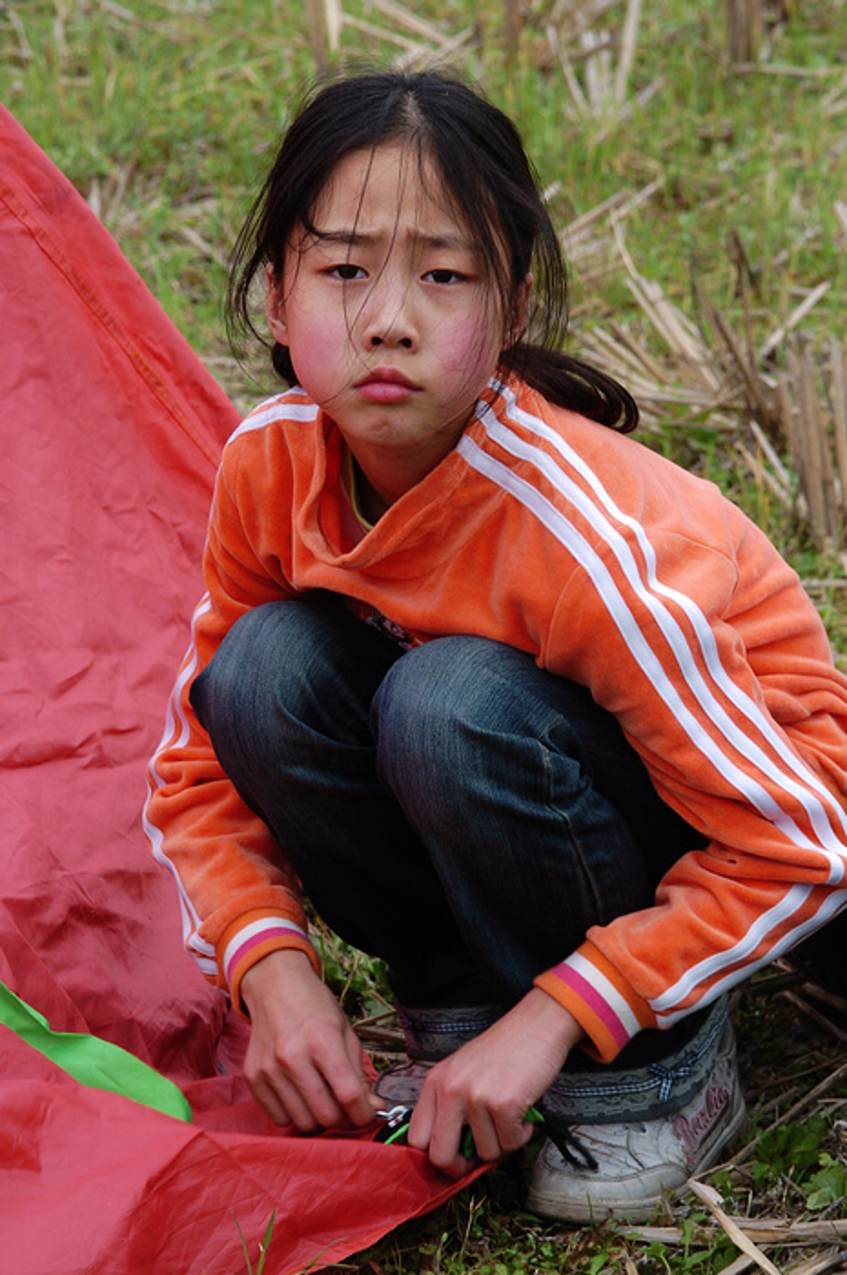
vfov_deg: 13.1
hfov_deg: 8.7
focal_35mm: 158
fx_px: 5572
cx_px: 424
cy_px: 638
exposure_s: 1/60
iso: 200
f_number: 9.5
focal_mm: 105
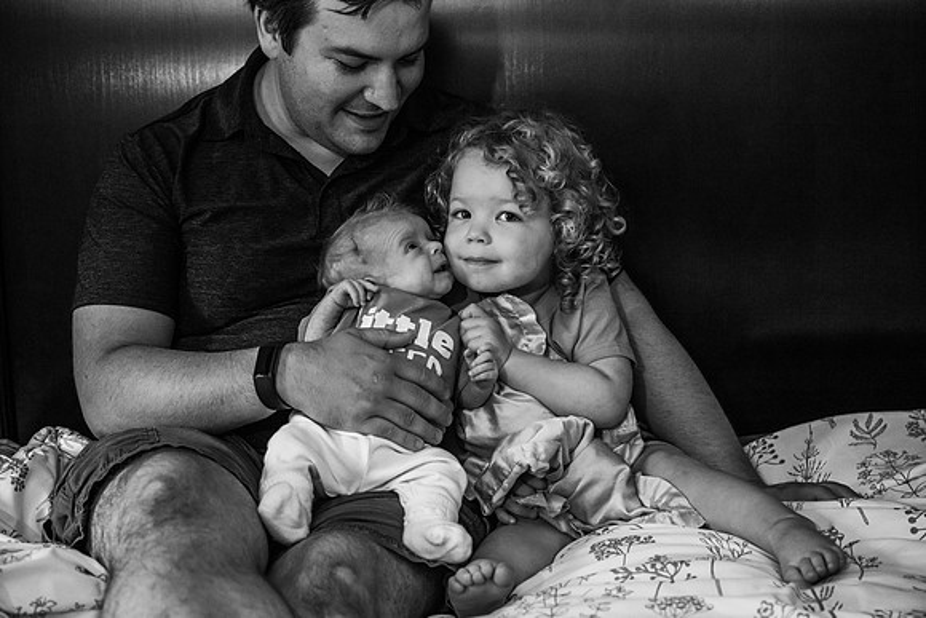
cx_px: 463
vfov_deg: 23.4
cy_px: 309
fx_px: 1492
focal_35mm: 58
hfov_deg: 34.5
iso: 1250
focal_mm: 58
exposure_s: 1/250
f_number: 5
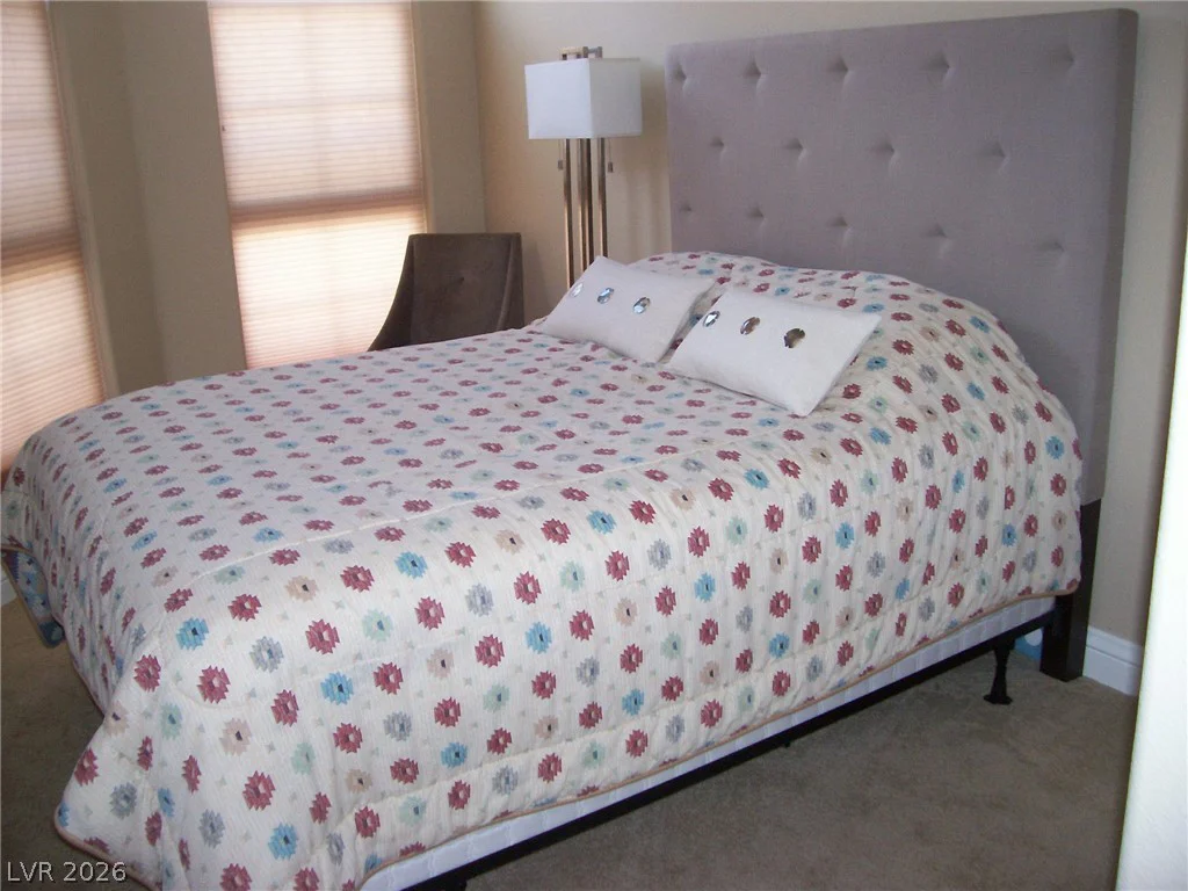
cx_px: 594
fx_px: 1167
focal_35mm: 34
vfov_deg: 41.8
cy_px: 446
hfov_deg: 54.0
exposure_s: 1/112
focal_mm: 5.6
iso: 140
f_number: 2.7
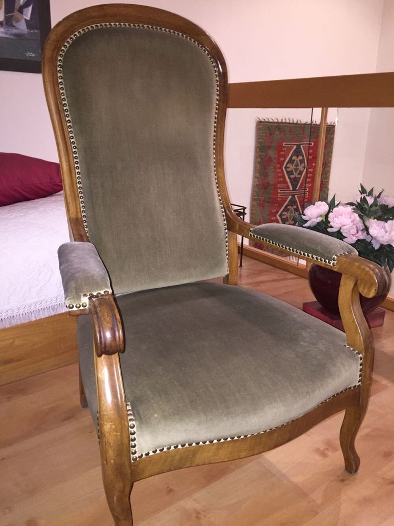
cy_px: 263
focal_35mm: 29
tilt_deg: -16.9
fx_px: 440
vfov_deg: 61.7
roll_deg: -0.9
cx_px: 197
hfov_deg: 48.2
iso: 250
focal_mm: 4.15
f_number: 2.2
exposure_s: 1/17
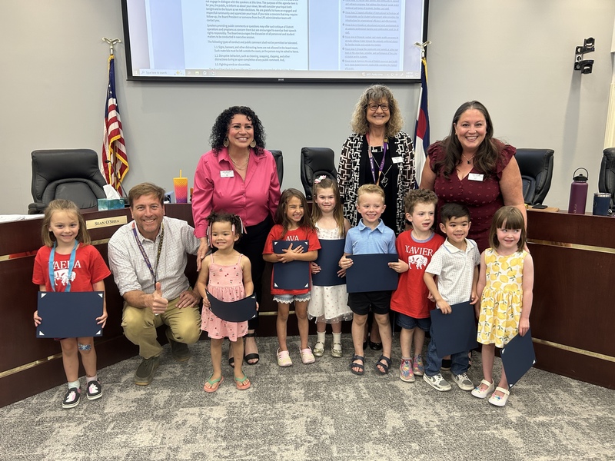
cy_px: 230
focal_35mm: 26
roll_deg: +0.6
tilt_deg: -11.3
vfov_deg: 53.1
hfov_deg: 67.3
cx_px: 308
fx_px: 462
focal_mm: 5.7
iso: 125
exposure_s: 1/63
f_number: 1.5
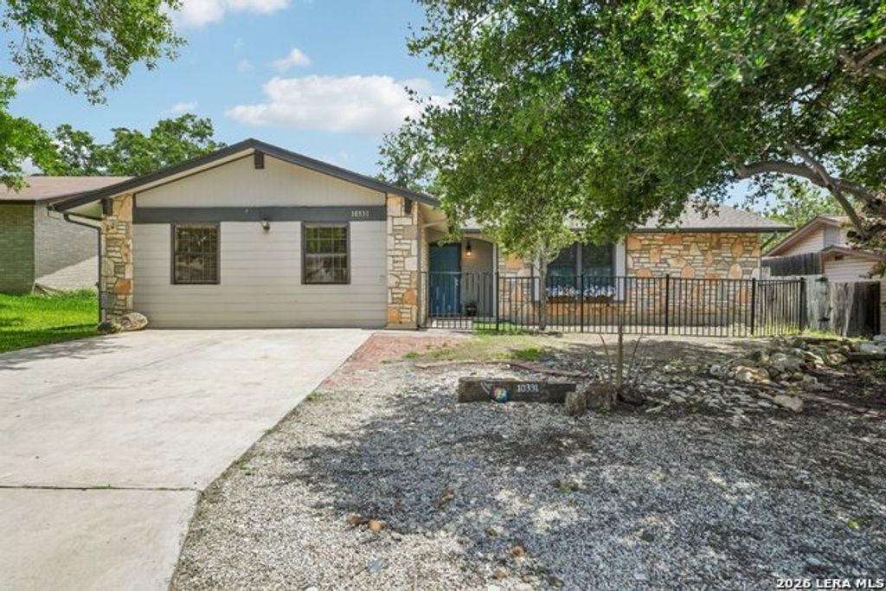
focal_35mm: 22
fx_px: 541
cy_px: 296
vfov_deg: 57.2
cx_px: 443
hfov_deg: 78.6
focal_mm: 22
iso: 800
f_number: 8
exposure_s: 1/1600
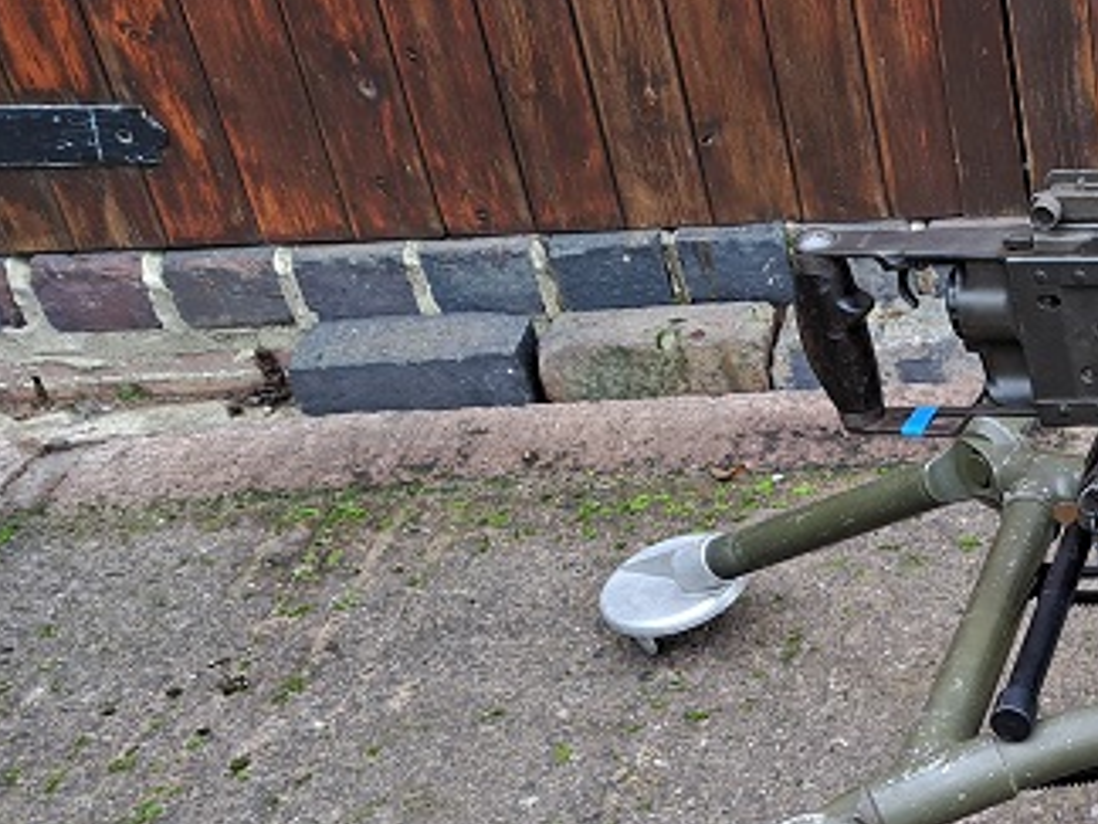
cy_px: 899
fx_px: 2125
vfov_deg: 20.9
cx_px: 1444
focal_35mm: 67
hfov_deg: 25.0
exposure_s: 1/50
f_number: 1.8
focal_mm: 5.23
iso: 50
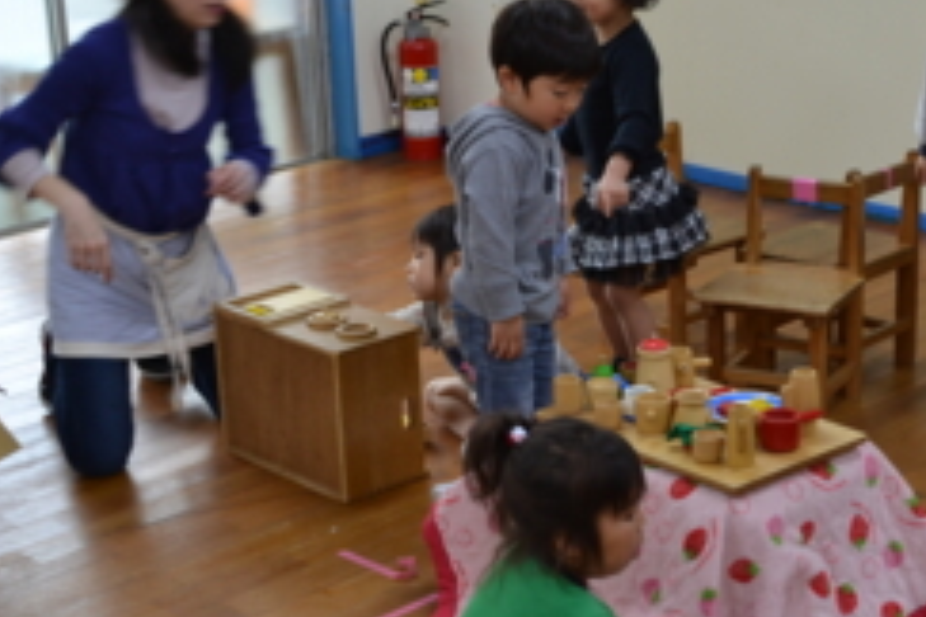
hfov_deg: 27.2
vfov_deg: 18.4
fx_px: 1903
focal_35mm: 74
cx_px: 614
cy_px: 337
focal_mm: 30
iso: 400
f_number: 4.5
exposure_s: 1/40
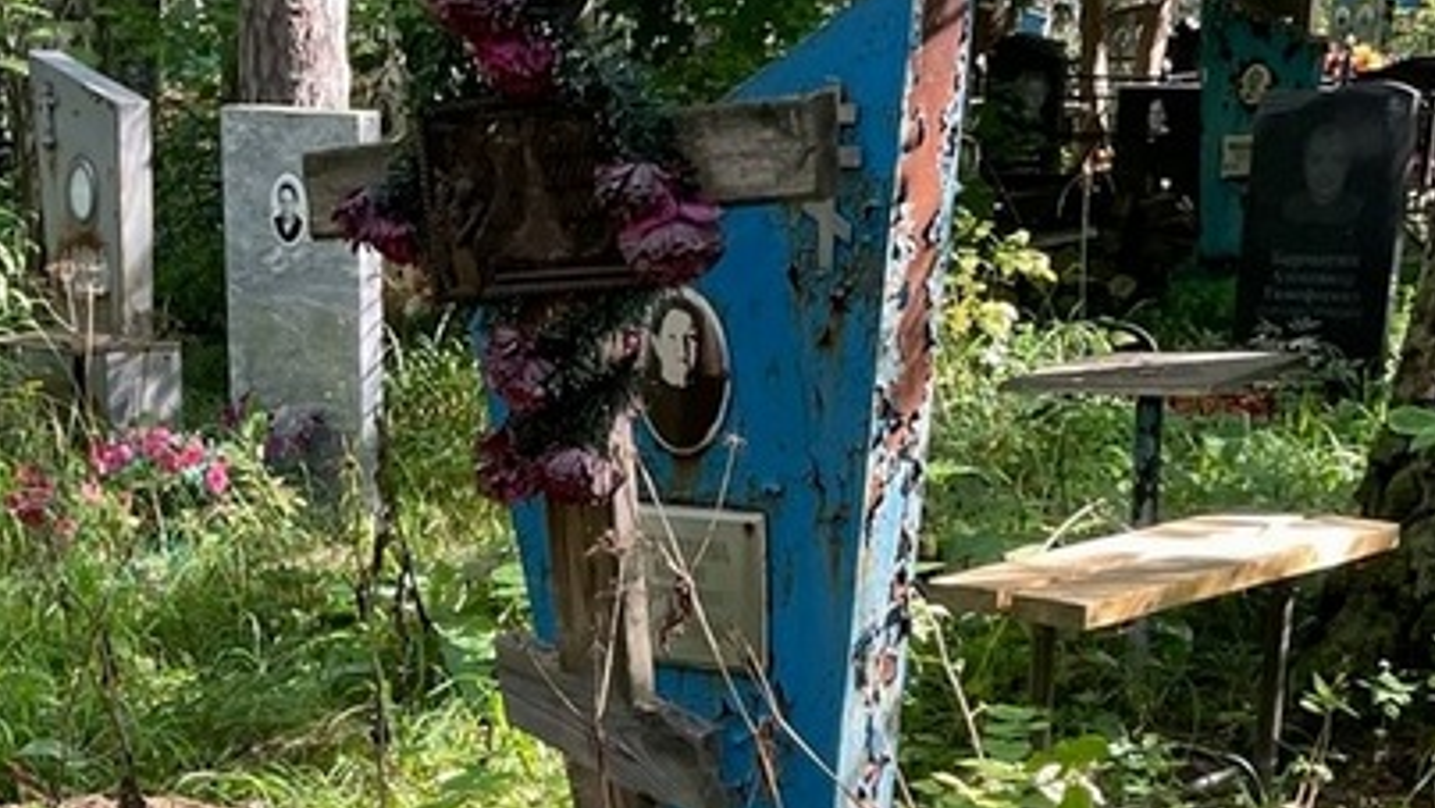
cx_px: 167
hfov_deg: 28.3
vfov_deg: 16.0
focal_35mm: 72
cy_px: 1004
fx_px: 2741
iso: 80
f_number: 1.6
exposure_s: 1/121
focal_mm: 4.2
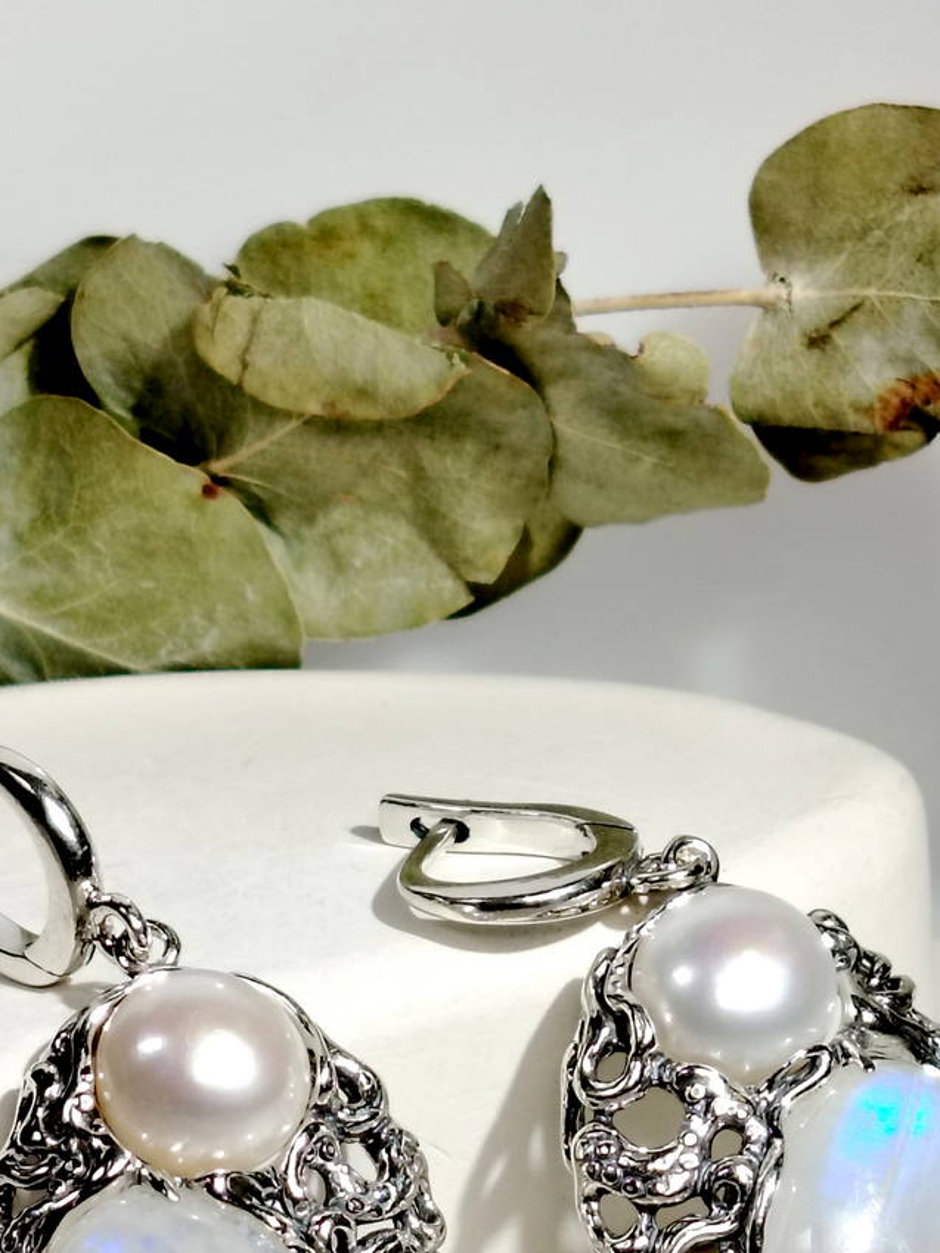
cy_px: 947
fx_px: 4090
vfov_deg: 17.3
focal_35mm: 113
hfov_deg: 13.1
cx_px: 443
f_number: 1.75
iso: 100
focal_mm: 5.25
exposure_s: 1/271
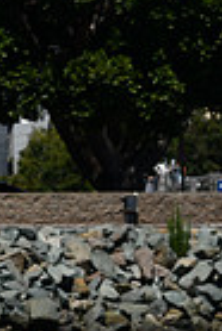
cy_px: 370
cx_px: -334
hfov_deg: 2.3
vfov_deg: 3.5
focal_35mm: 591
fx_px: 5453
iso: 100
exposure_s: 1/640
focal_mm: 95
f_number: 9
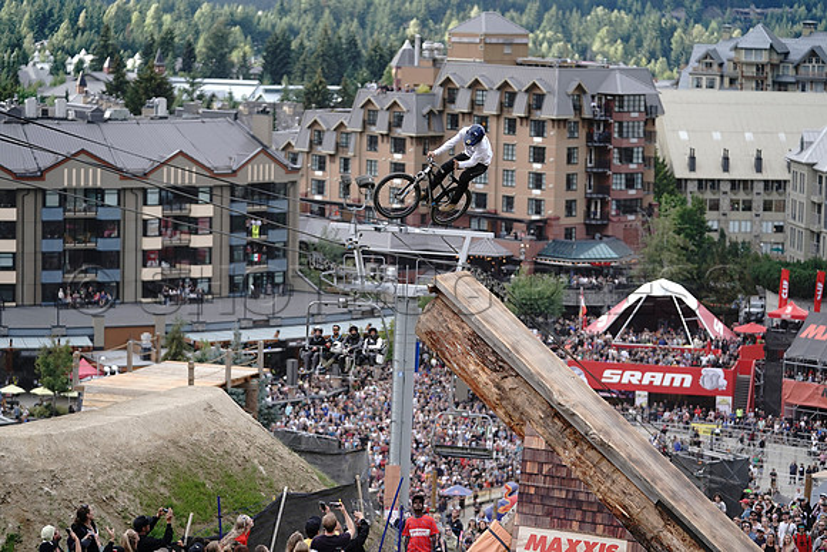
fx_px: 2573
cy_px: 276
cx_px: 414
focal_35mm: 112
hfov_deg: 18.3
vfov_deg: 12.2
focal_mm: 112
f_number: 2.8
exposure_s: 1/1000
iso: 320
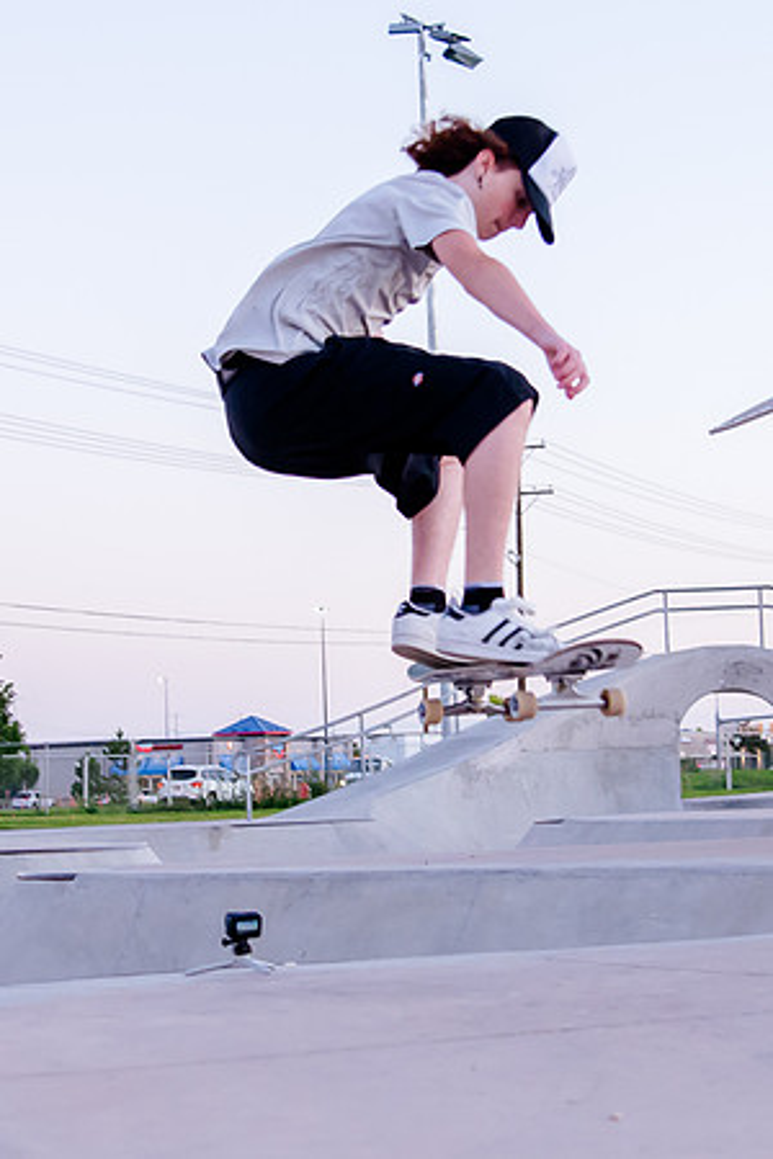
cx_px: 407
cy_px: 579
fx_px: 2588
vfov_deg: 25.2
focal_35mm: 80
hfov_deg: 17.0
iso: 2000
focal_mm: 32
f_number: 4
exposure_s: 1/250
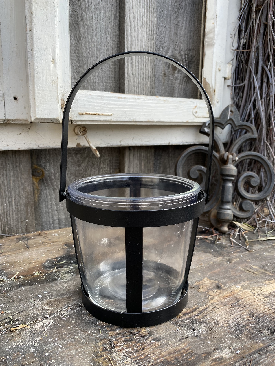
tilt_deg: -11.4
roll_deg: -0.8
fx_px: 275
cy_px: 183
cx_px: 138
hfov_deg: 53.1
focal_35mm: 26
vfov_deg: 67.3
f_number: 1.8
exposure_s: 1/215
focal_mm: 4.25
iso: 32
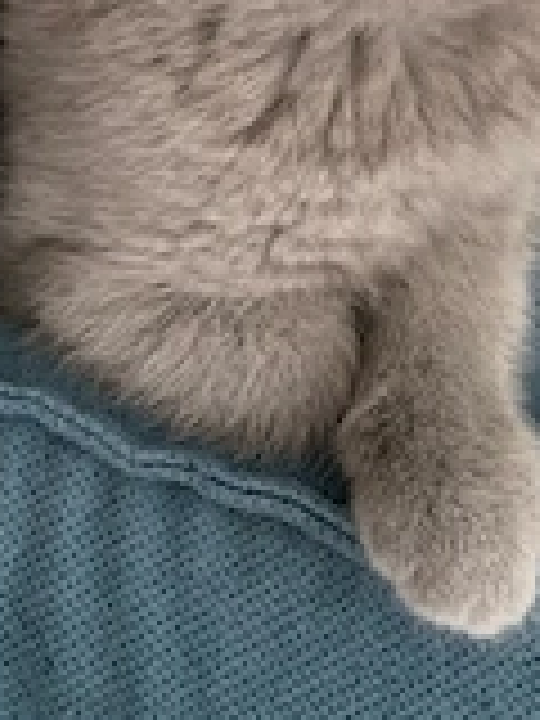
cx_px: 446
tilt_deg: -26.6
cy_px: -112
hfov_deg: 22.2
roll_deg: -3.8
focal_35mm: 65
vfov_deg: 26.9
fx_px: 1352
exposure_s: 1/60
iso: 125
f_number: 1.8
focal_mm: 4.25
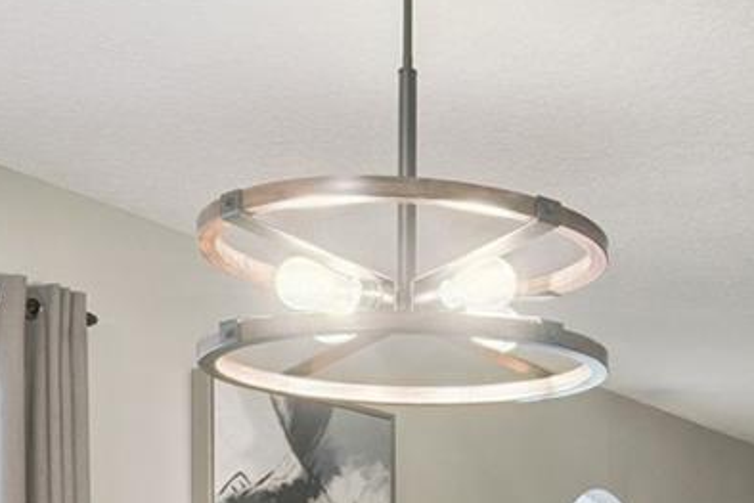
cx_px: 651
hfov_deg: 28.3
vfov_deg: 18.2
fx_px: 1446
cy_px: 689
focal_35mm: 69
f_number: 9
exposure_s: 1/40
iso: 400
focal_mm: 17
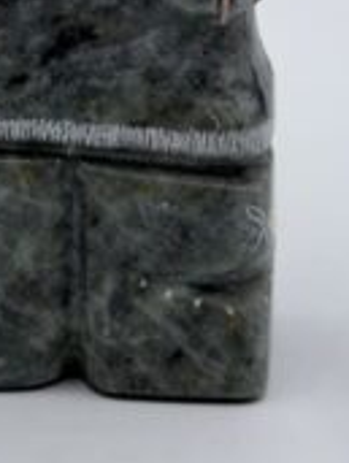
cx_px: -3
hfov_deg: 6.6
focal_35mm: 224
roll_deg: +0.8
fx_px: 3000
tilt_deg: -18.1
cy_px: -119
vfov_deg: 8.7
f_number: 1.78
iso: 64
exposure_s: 1/1931
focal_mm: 6.76
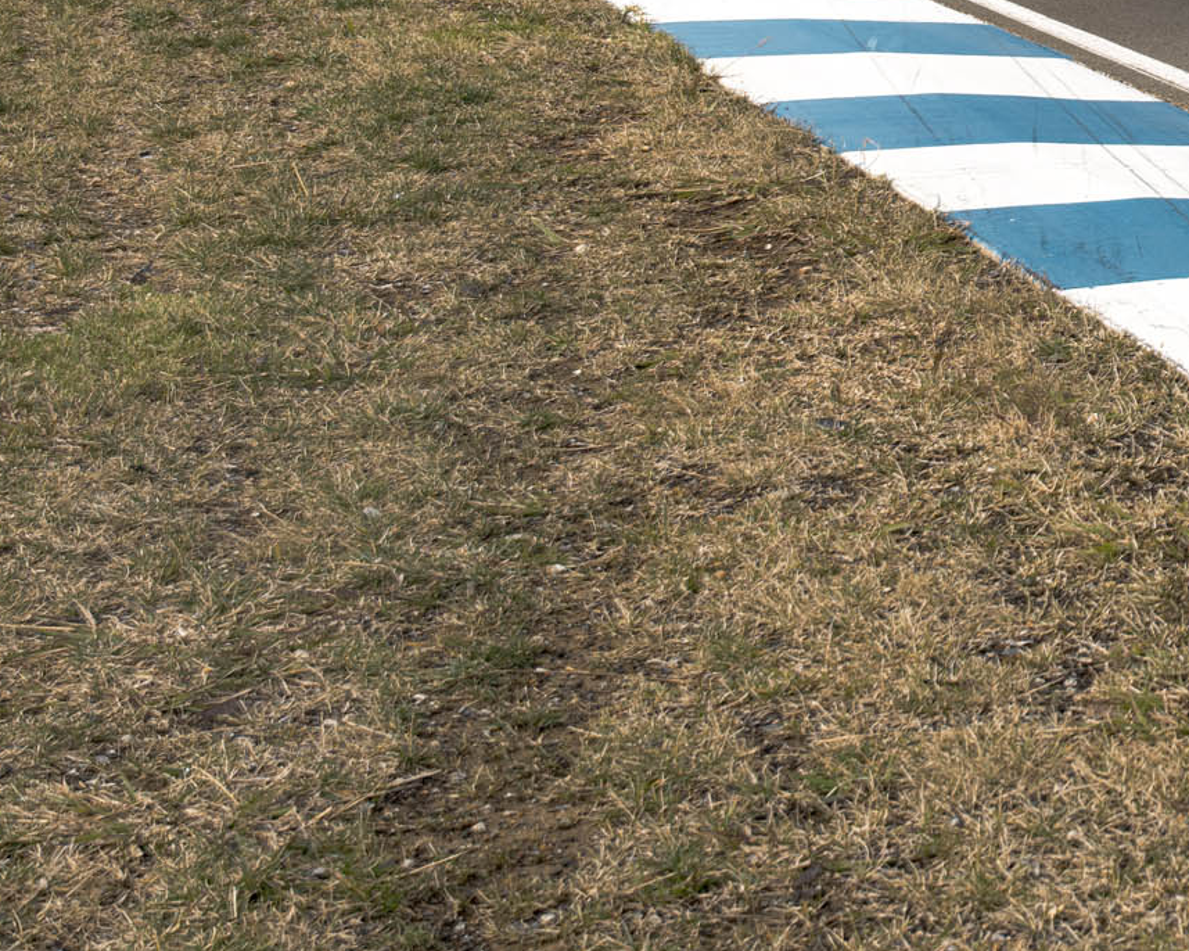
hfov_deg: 15.3
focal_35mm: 117
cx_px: 1747
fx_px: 4116
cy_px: -419
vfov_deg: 12.6
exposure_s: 1/40
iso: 100
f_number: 8
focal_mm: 33
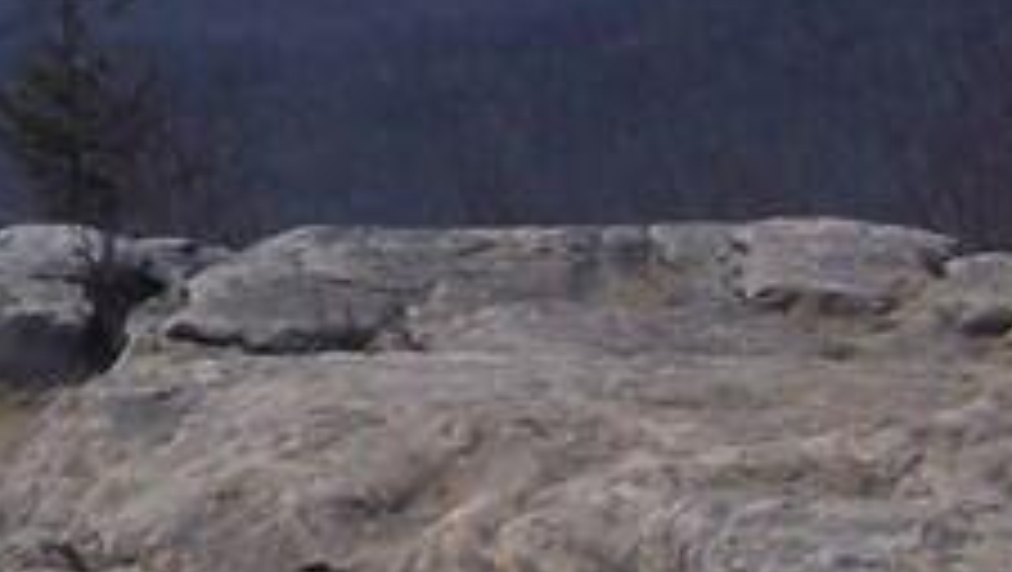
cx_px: -945
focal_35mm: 188
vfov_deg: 6.5
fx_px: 5049
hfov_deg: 10.6
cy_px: -27
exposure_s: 1/800
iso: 80
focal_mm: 6.3
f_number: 5.6
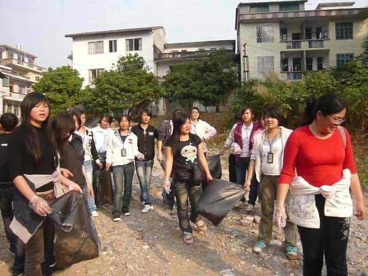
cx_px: 184
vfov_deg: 49.7
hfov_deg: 63.4
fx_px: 298
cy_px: 138
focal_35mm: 28
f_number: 8
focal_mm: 4.6
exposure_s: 1/100
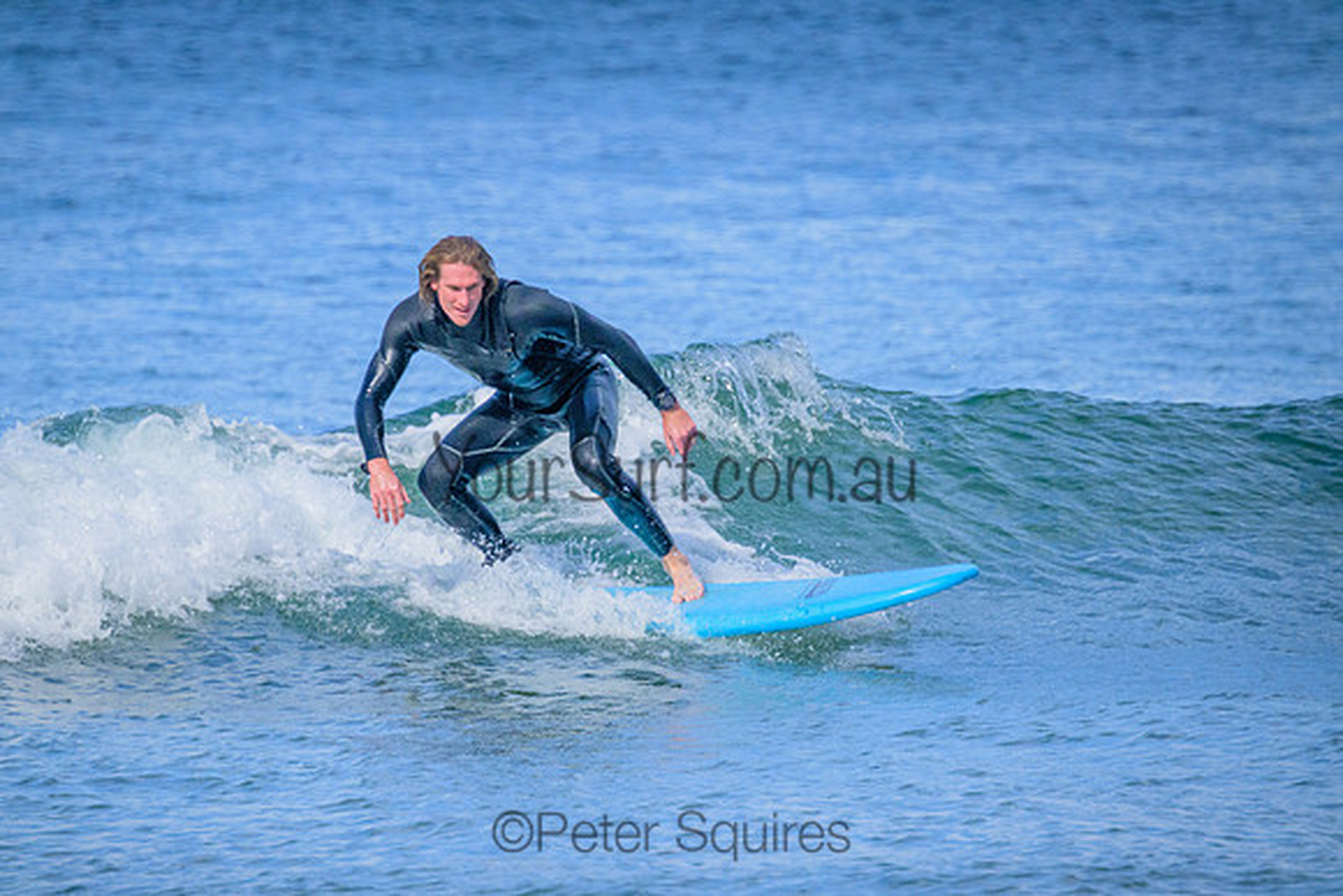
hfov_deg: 2.6
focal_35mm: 800
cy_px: 448
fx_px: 29850
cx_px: 672
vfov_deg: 1.7
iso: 2500
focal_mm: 800
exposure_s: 1/1600
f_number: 11
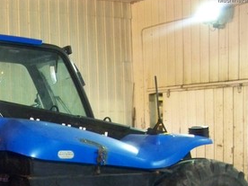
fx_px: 509
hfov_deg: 26.5
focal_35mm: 71
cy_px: 177
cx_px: 27
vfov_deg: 20.2
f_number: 2.8
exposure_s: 1/30
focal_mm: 5.85
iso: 500
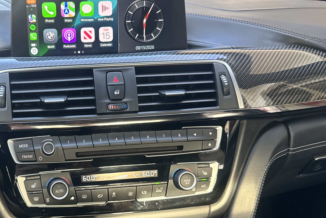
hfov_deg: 41.1
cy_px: 150
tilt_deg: -24.8
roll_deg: +0.0
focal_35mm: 46
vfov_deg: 29.0
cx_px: 71
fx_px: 417
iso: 160
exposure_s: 1/121
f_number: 1.78
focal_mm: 6.76
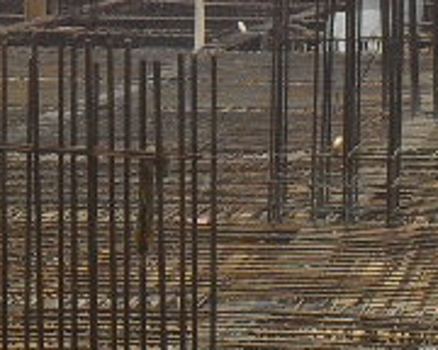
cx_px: 238
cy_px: -24
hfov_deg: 10.0
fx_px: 2515
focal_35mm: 194
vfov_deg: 7.9
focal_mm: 6.3
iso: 100
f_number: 8.4
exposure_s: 1/250
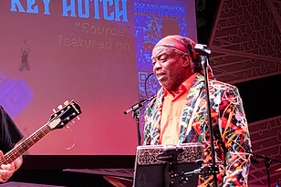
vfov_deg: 16.0
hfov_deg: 23.1
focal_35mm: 85
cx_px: 14
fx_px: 663
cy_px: 124
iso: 10000
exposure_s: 1/640
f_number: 3.5
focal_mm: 41
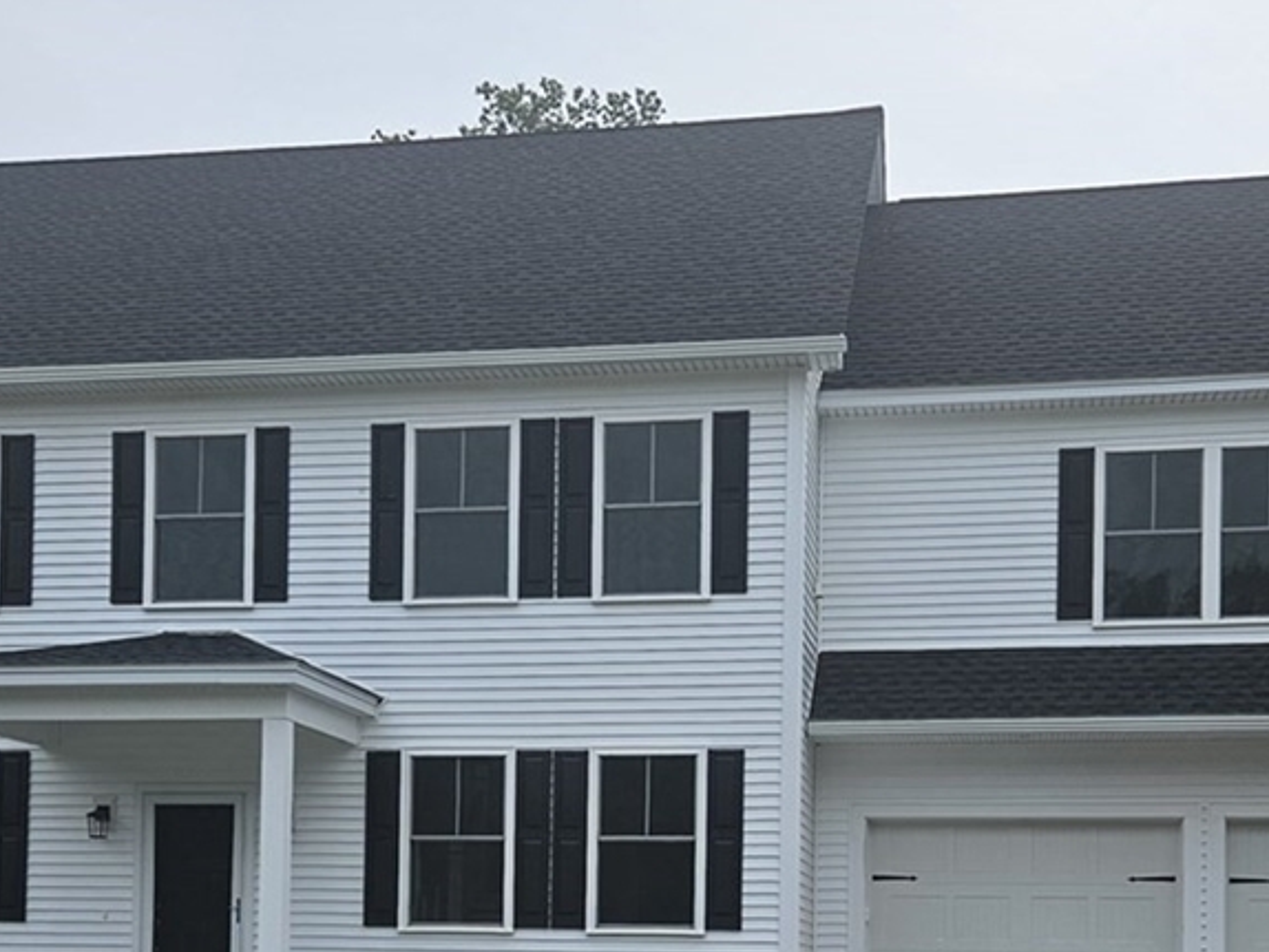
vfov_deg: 34.6
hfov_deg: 45.8
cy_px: 687
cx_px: 620
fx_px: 1504
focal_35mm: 41
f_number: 1.8
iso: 25
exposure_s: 1/3160
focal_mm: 5.4
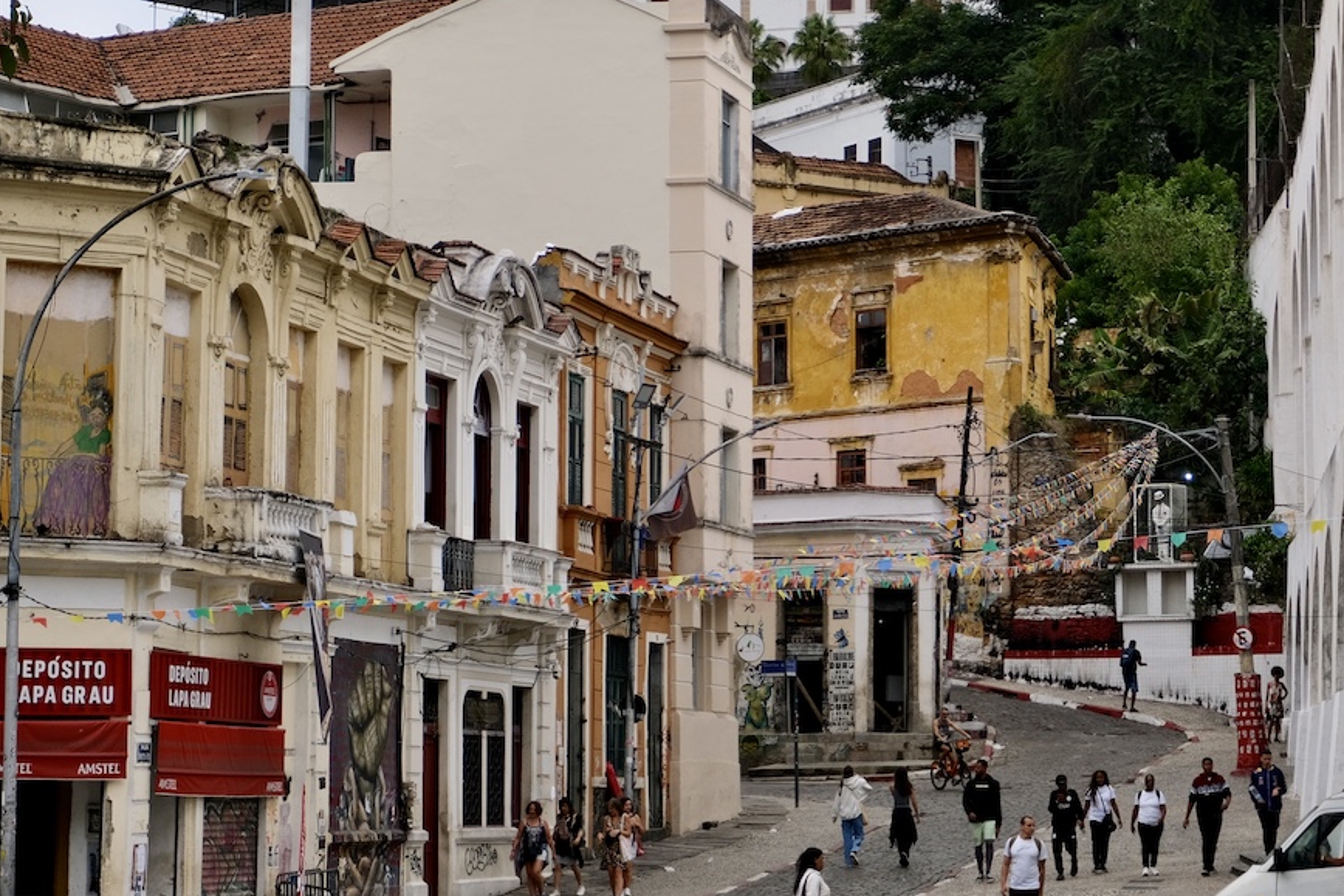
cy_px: 282
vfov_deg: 14.5
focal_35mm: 94
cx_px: 844
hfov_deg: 21.6
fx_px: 3510
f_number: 5.6
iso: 320
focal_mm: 45
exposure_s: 1/640
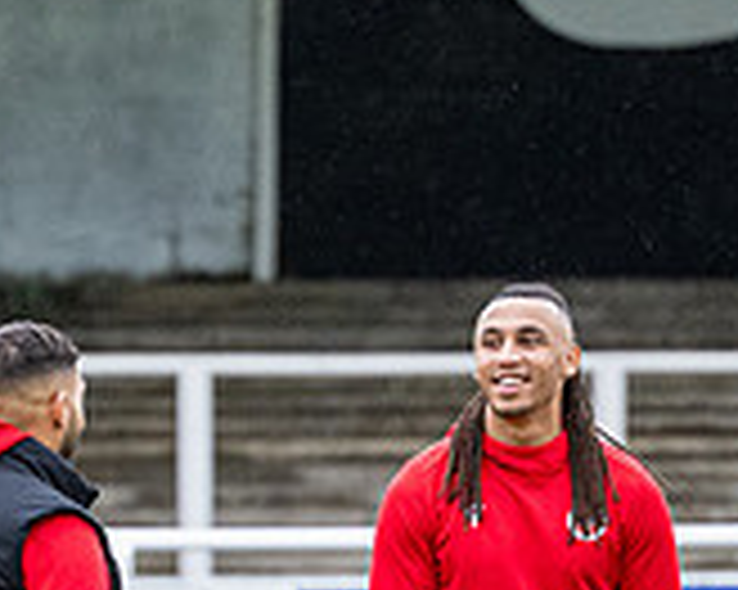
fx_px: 15346
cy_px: 729
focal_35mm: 703
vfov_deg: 2.2
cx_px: -36
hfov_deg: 2.8
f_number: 2.8
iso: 1000
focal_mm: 120
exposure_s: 1/1000
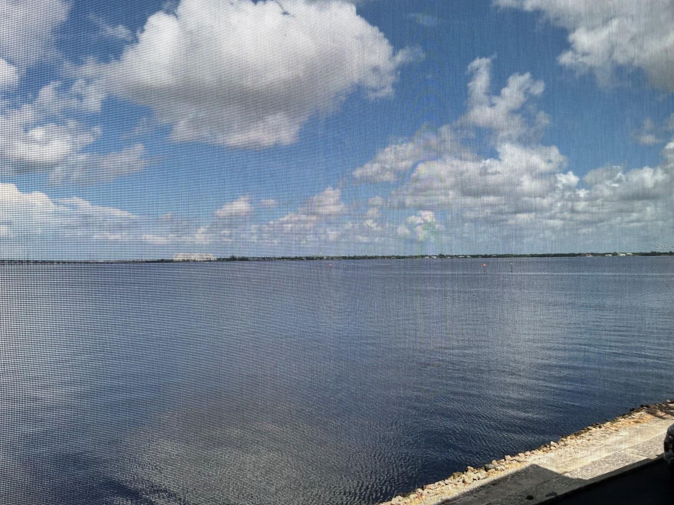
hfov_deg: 60.0
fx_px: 584
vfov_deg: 46.8
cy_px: 246
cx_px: 348
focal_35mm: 30
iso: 16
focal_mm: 3
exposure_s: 1/1786
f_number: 1.8
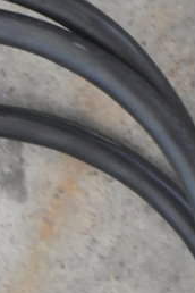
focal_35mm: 293
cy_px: -136
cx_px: 50
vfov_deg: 6.9
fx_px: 2379
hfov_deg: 4.7
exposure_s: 1/100
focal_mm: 55
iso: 6400
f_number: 5.6
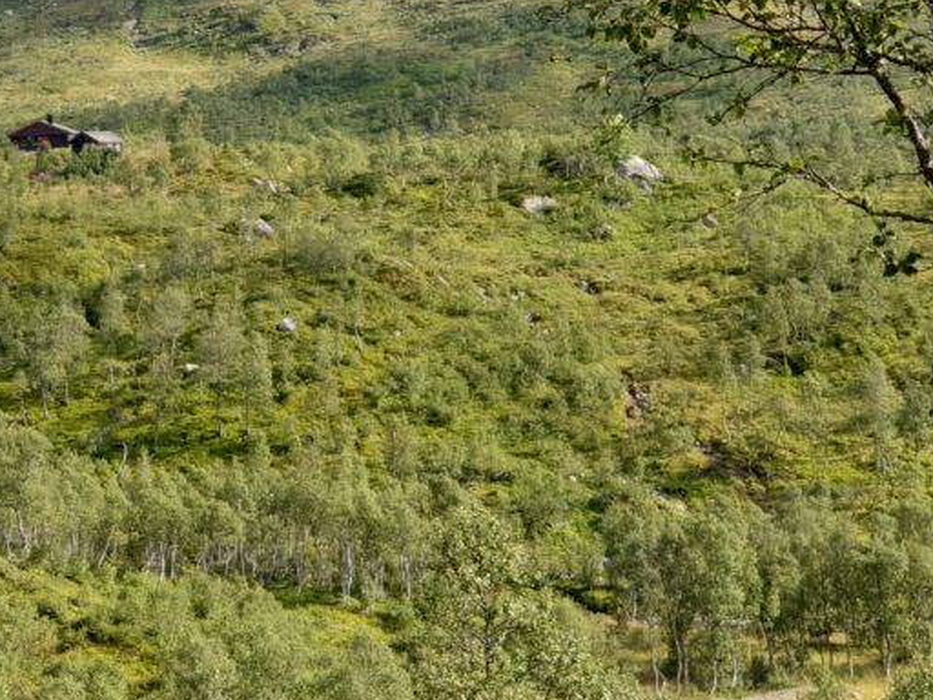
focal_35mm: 104
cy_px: 157
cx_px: 77
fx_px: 2803
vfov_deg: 14.2
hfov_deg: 18.6
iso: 100
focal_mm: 6
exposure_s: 1/448
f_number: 2.4
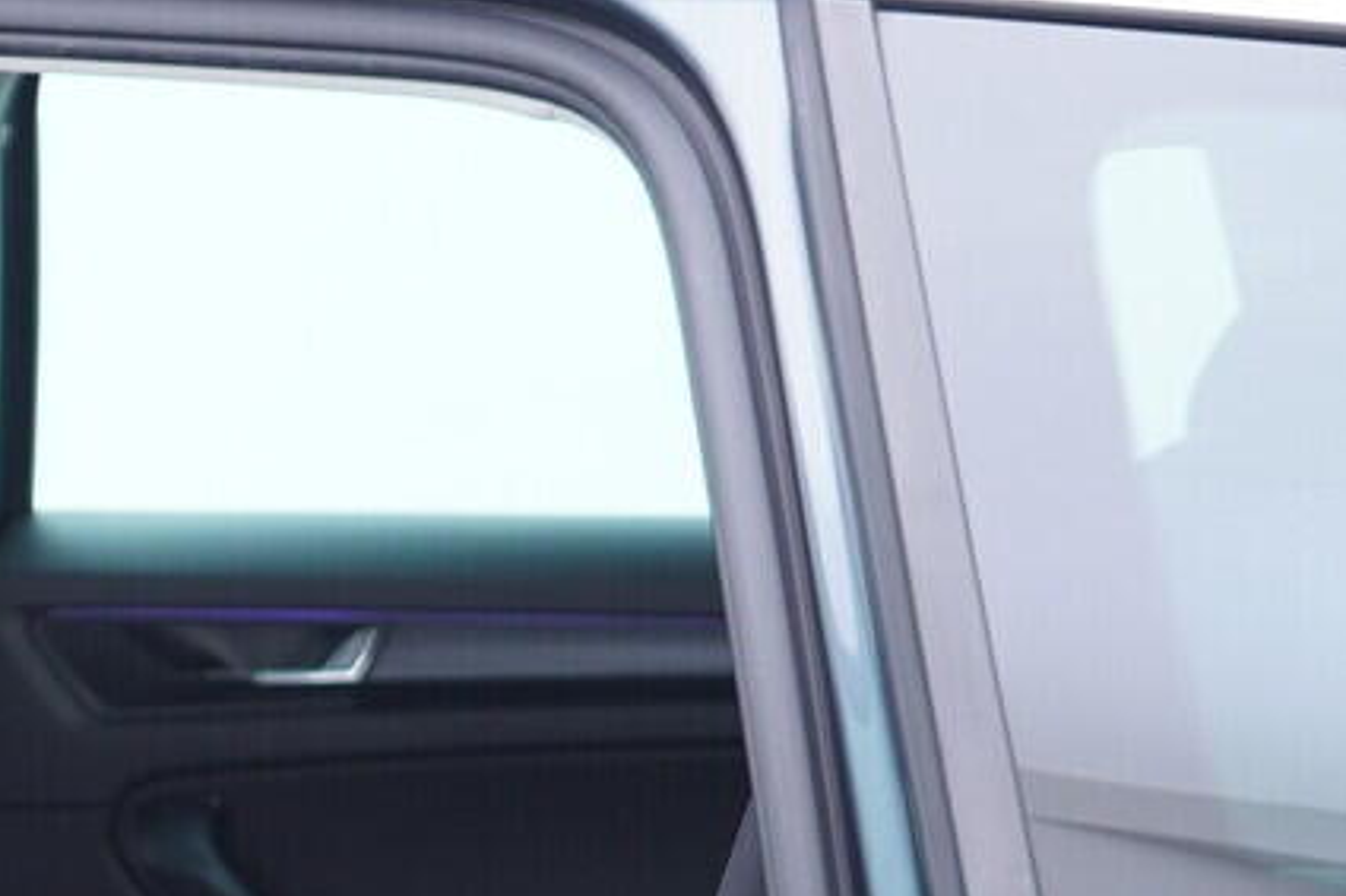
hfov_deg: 15.5
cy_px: 1390
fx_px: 4559
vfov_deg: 10.8
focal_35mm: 122
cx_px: -662
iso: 250
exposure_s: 1/40
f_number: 2.8
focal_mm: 24
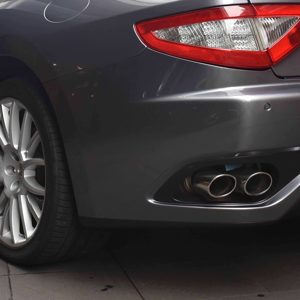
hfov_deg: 22.8
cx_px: 147
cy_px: 86
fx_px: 745
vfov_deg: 22.6
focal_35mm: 76
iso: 400
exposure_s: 1/125
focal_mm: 35
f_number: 4
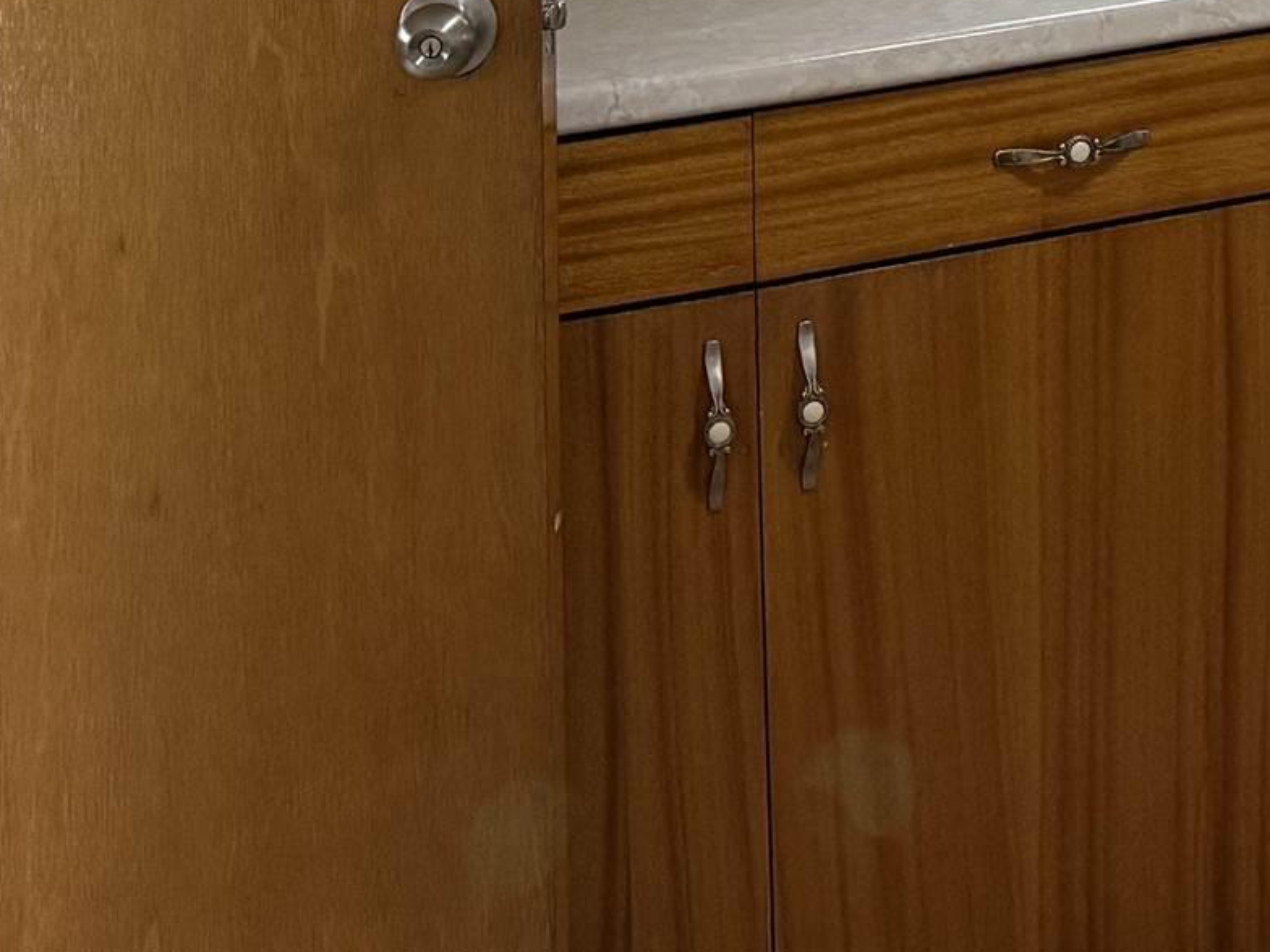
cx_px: 1609
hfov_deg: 19.4
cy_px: -852
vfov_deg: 13.7
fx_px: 3449
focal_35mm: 94
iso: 250
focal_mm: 6.76
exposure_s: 1/120
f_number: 1.78
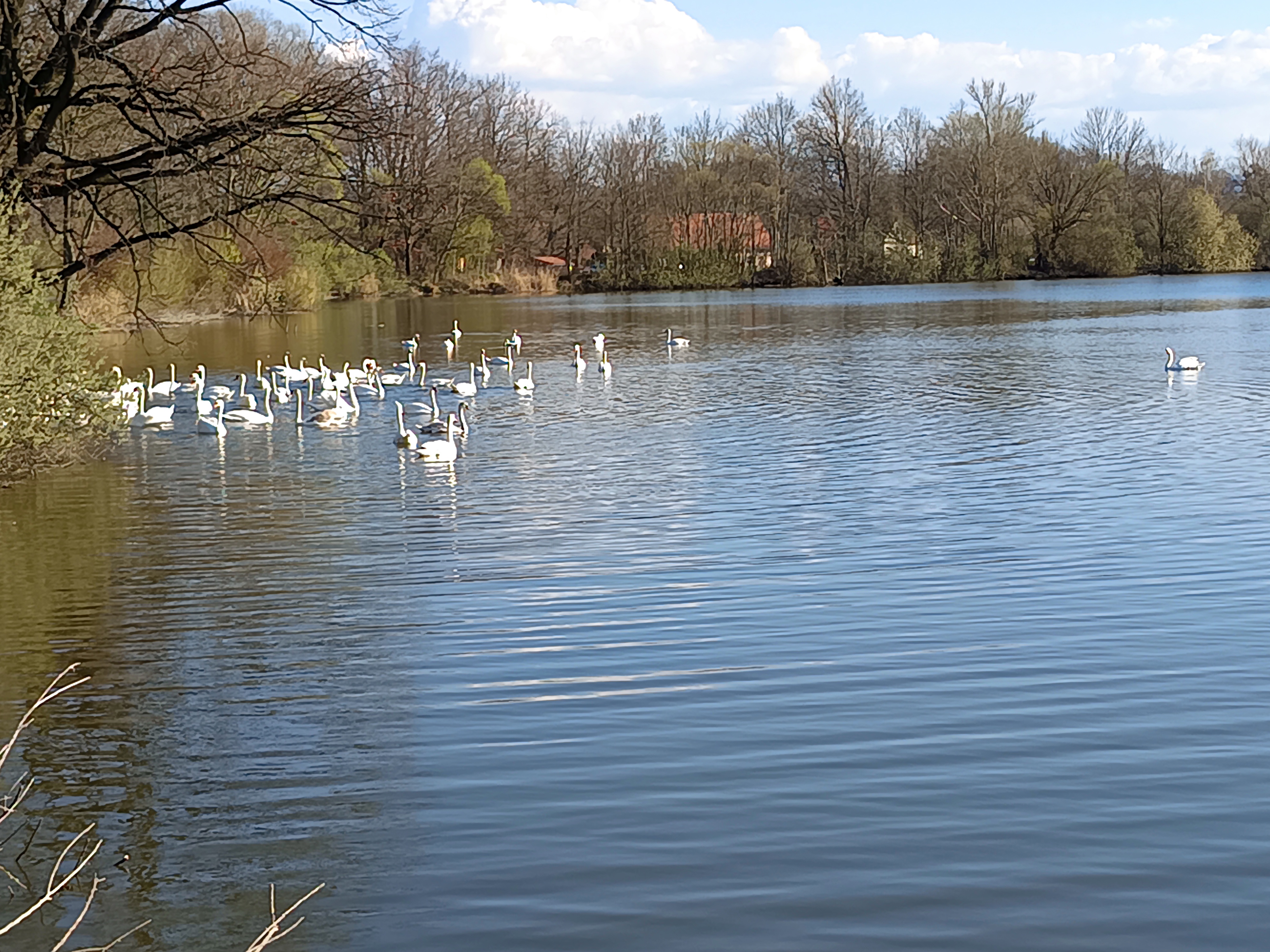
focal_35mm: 24
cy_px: 476
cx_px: 635
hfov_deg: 71.6
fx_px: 881
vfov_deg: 56.8
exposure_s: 1/348
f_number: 1.7
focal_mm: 5.31
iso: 50
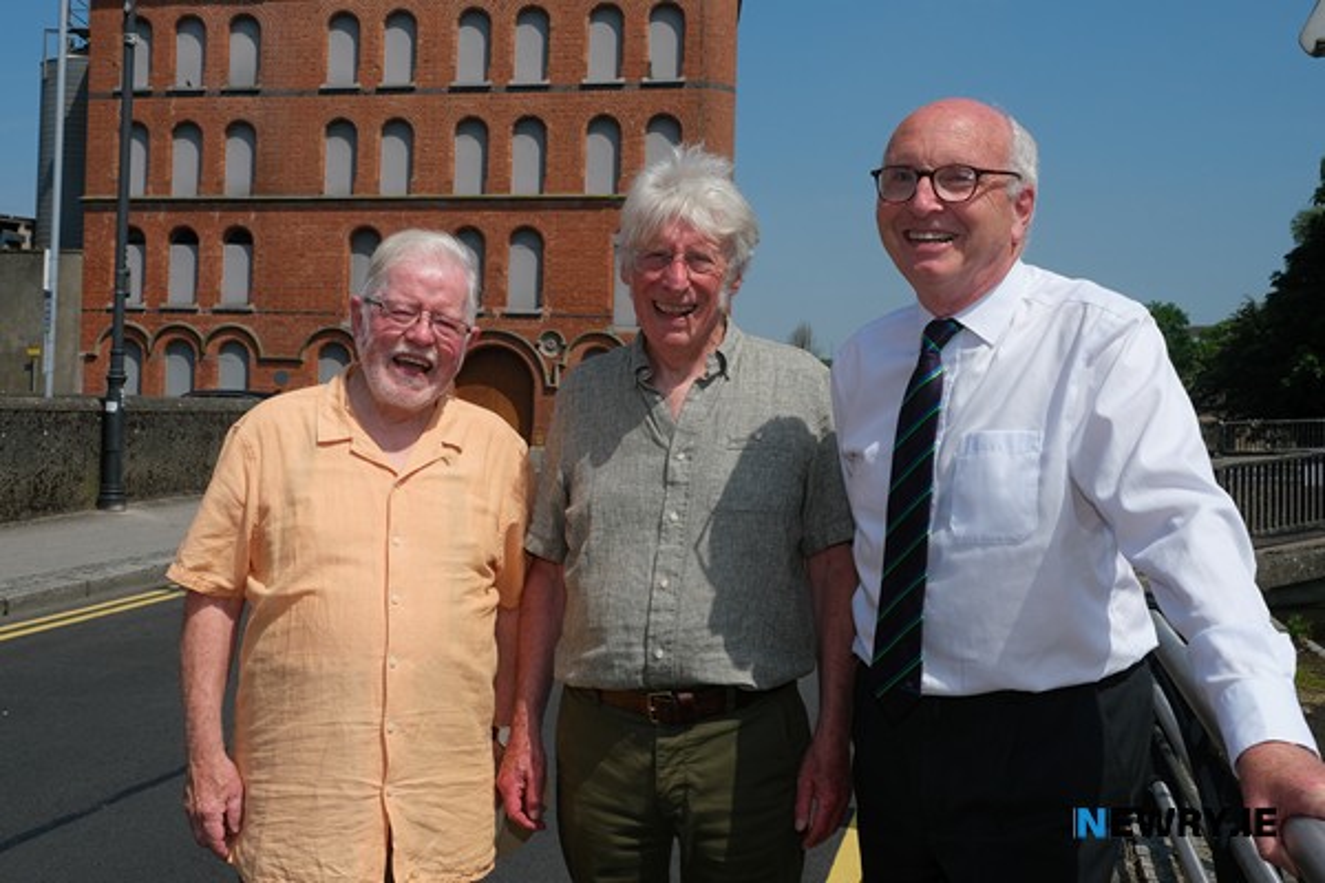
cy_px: 442
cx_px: 662
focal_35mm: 31
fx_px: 1141
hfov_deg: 60.3
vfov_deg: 42.3
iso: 400
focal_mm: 20.5
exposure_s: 1/950
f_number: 10
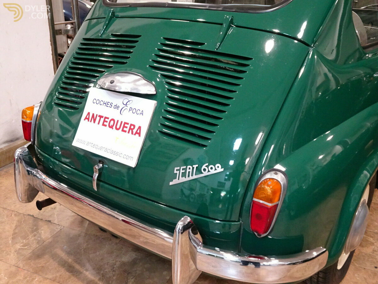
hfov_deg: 54.0
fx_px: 371
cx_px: 189
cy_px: 142
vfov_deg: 41.8
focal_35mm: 34
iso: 800
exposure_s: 1/15
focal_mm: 5.79
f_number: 4
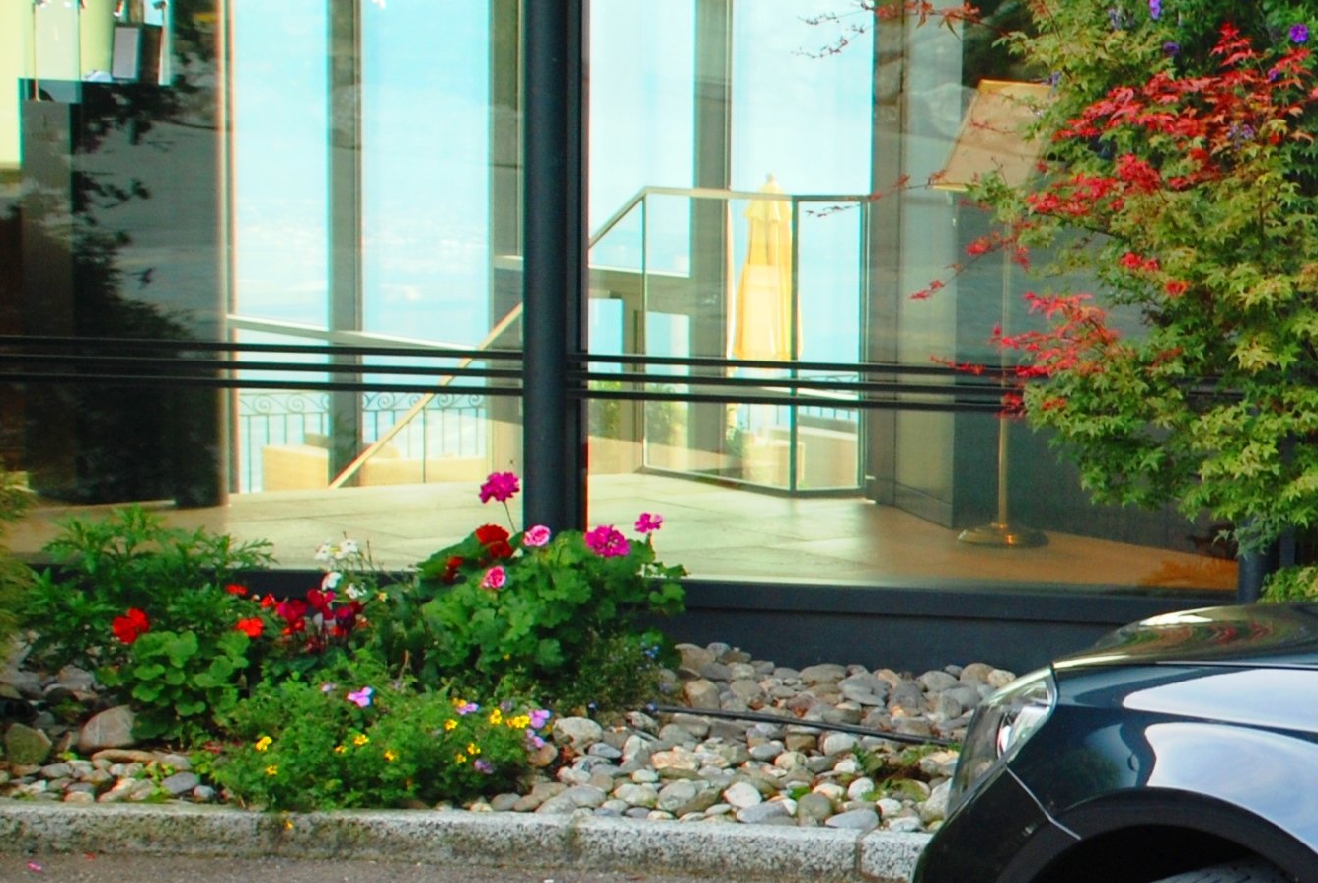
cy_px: 643
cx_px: 1562
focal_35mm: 87
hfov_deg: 21.7
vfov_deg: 15.7
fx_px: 3189
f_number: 4.5
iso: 200
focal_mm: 20
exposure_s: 1/80
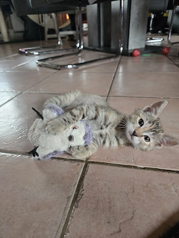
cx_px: 90
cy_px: 119
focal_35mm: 23
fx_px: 159
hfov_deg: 58.9
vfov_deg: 73.9
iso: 640
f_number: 1.7
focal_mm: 6.3
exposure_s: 1/101
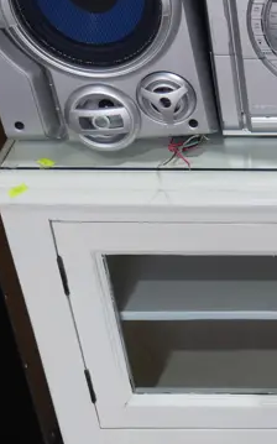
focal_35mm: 109
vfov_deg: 18.7
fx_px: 1318
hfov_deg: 11.1
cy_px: 416
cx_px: 514
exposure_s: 1/125
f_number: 4
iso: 200
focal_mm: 18
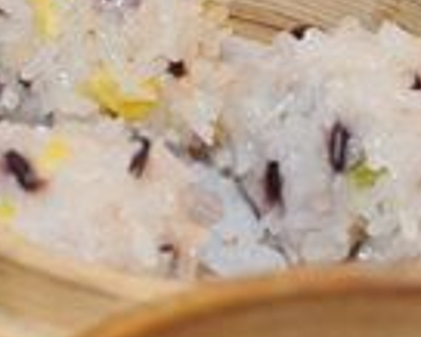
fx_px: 4127
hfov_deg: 5.7
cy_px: -90
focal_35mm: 331
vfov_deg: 4.7
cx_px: -347
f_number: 4
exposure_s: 1/160
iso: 1600
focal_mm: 40
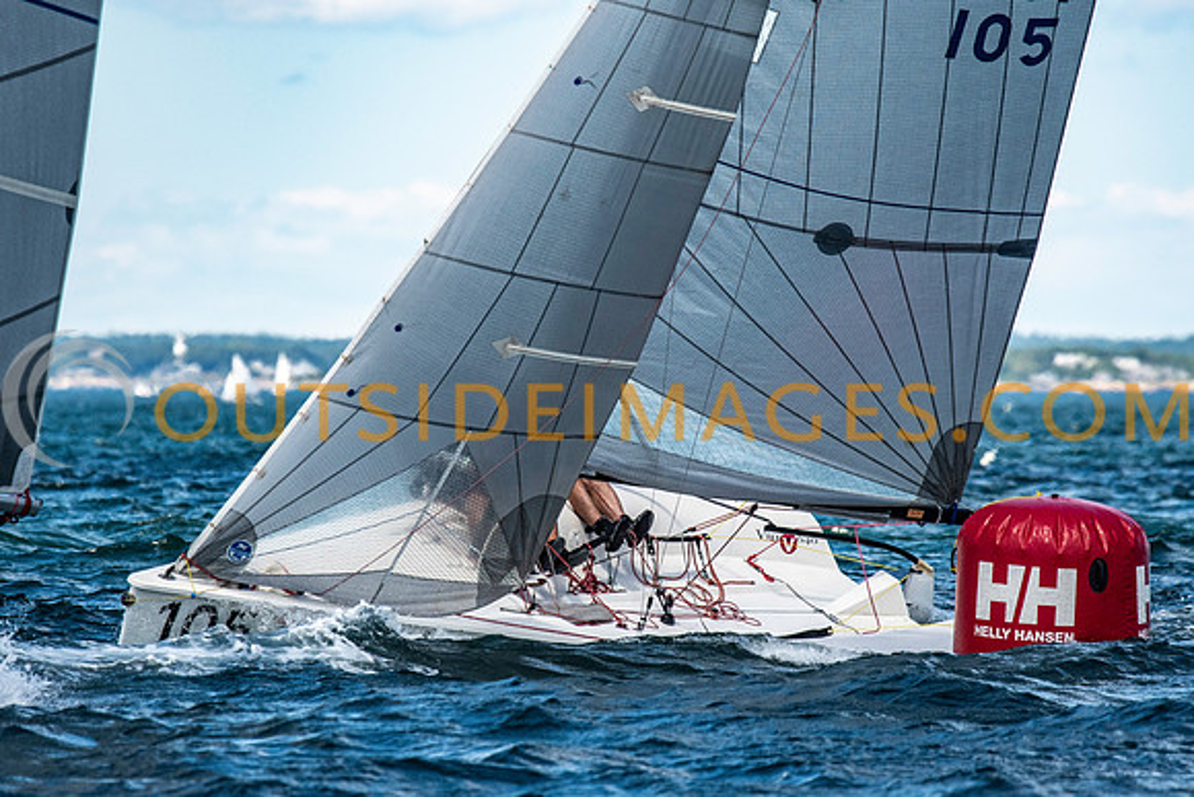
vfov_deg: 2.9
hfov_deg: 4.3
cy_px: 398
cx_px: 597
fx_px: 15805
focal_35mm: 476
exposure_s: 1/4000
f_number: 5
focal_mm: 300
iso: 500
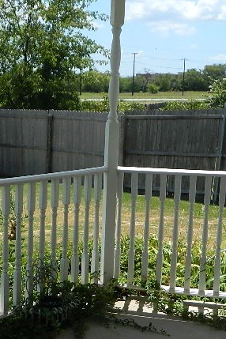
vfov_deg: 32.4
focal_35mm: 62
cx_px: 71
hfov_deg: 21.8
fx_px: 584
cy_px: 168
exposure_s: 1/1000
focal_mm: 4.5
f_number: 3.1
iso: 80
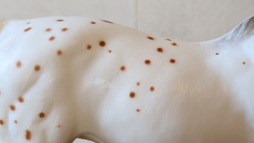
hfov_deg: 30.2
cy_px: 125
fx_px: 451
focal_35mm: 67
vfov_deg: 17.7
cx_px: 223
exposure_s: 1/23.8
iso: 27
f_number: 1.68
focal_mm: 6.9
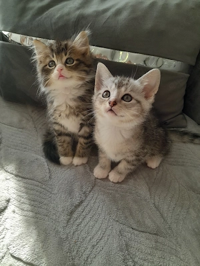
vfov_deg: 65.3
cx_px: 100
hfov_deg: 51.4
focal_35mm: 27
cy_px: 133
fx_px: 208
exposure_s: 1/50
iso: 64
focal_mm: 4
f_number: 1.8
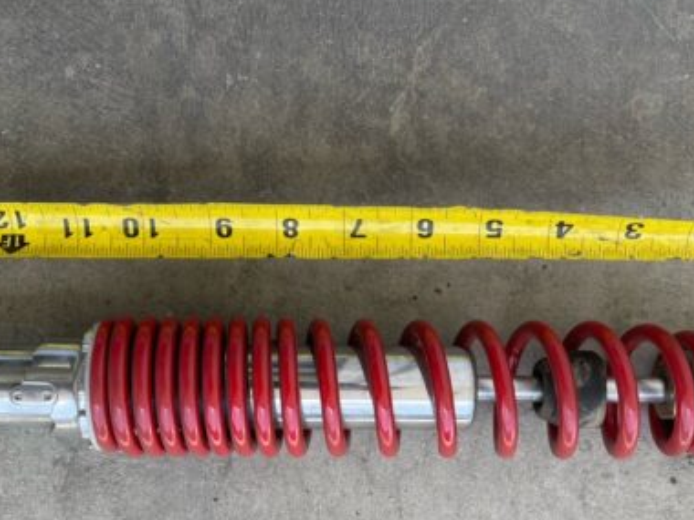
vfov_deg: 35.0
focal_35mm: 41
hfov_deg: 45.7
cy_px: 323
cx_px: 323
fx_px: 822
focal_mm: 5.1
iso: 32
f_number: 1.6
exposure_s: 1/395
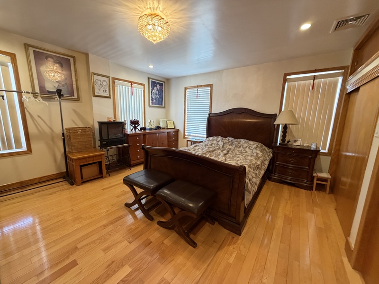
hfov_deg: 102.1
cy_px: 142
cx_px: 190
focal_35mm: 14
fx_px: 153
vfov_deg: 85.7
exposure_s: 1/60
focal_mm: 2.22
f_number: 2.2
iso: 320
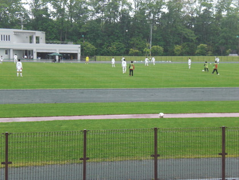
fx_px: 518
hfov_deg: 26.0
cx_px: 120
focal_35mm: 75
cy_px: 90
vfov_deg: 19.6
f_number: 4.5
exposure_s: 1/125
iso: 100
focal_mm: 12.47
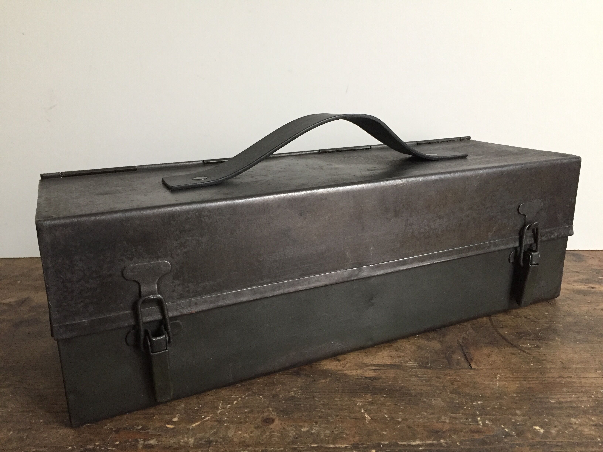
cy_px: 226
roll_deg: +2.4
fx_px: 505
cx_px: 302
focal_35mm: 29
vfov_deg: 48.2
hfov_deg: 61.7
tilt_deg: -17.3
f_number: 2.2
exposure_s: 1/20
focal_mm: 4.15
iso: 250
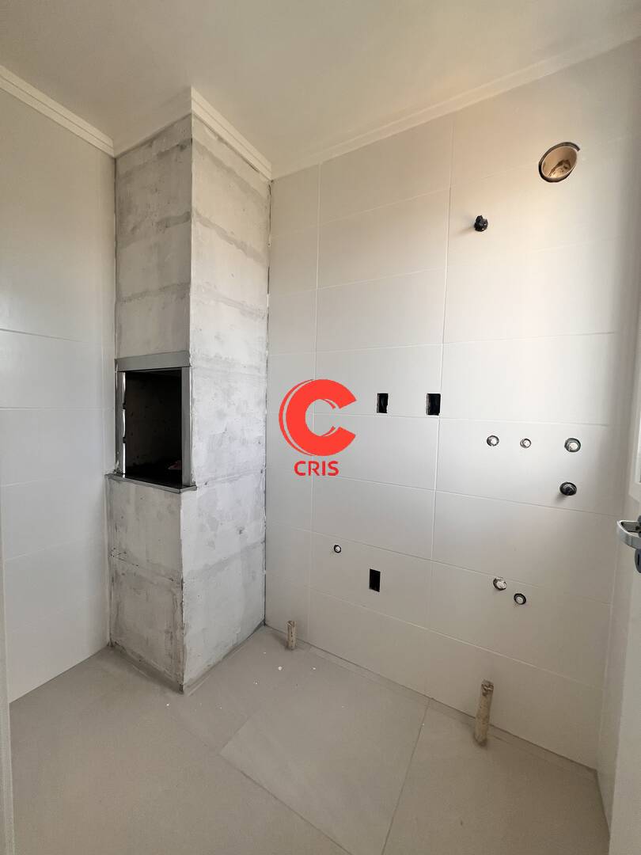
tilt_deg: -3.5
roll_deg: -0.9
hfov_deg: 89.9
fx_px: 321
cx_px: 320
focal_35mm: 13
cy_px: 428
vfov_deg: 106.2
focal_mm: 1.57
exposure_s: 1/102
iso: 32
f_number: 1.8
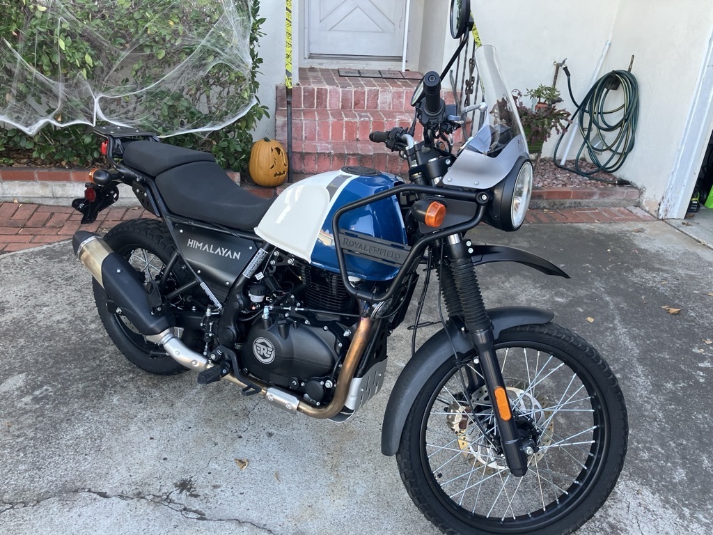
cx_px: 356
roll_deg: -3.6
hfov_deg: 63.4
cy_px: 268
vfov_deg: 49.7
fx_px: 577
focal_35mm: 28
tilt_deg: -25.0
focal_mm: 3.99
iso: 80
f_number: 1.8
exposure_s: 1/121
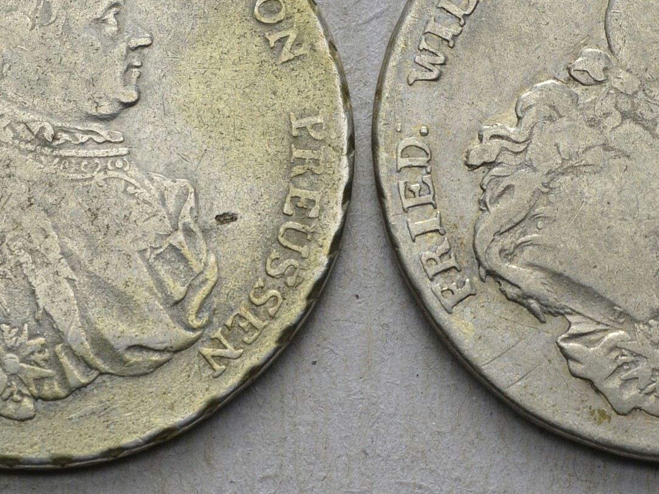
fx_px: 3122
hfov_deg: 12.0
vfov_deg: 9.0
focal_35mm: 164
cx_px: 360
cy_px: 169
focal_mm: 50
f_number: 14
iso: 400
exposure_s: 1/250
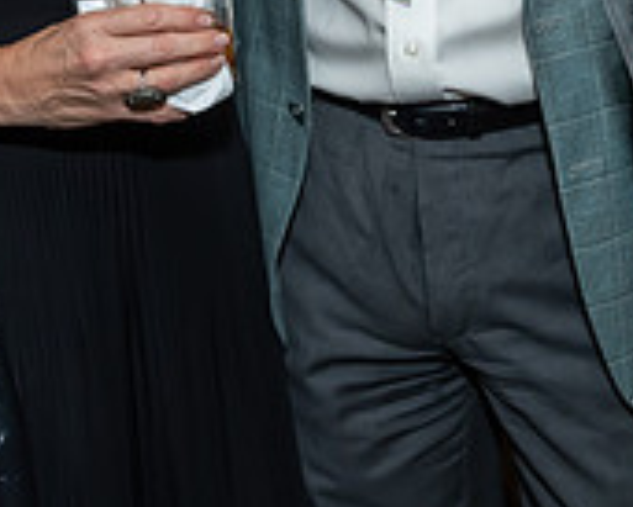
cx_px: 601
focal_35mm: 119
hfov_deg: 15.9
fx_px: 2231
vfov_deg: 12.4
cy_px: -219
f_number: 6.3
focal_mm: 18
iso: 400
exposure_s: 1/250
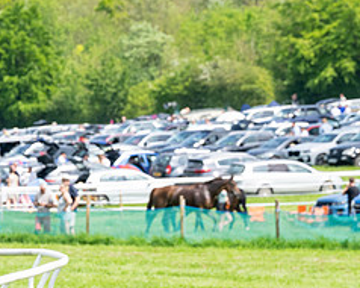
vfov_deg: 4.4
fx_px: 3769
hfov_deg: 5.5
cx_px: -25
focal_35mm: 354
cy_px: 276
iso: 400
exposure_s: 1/2000
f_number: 5
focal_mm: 99
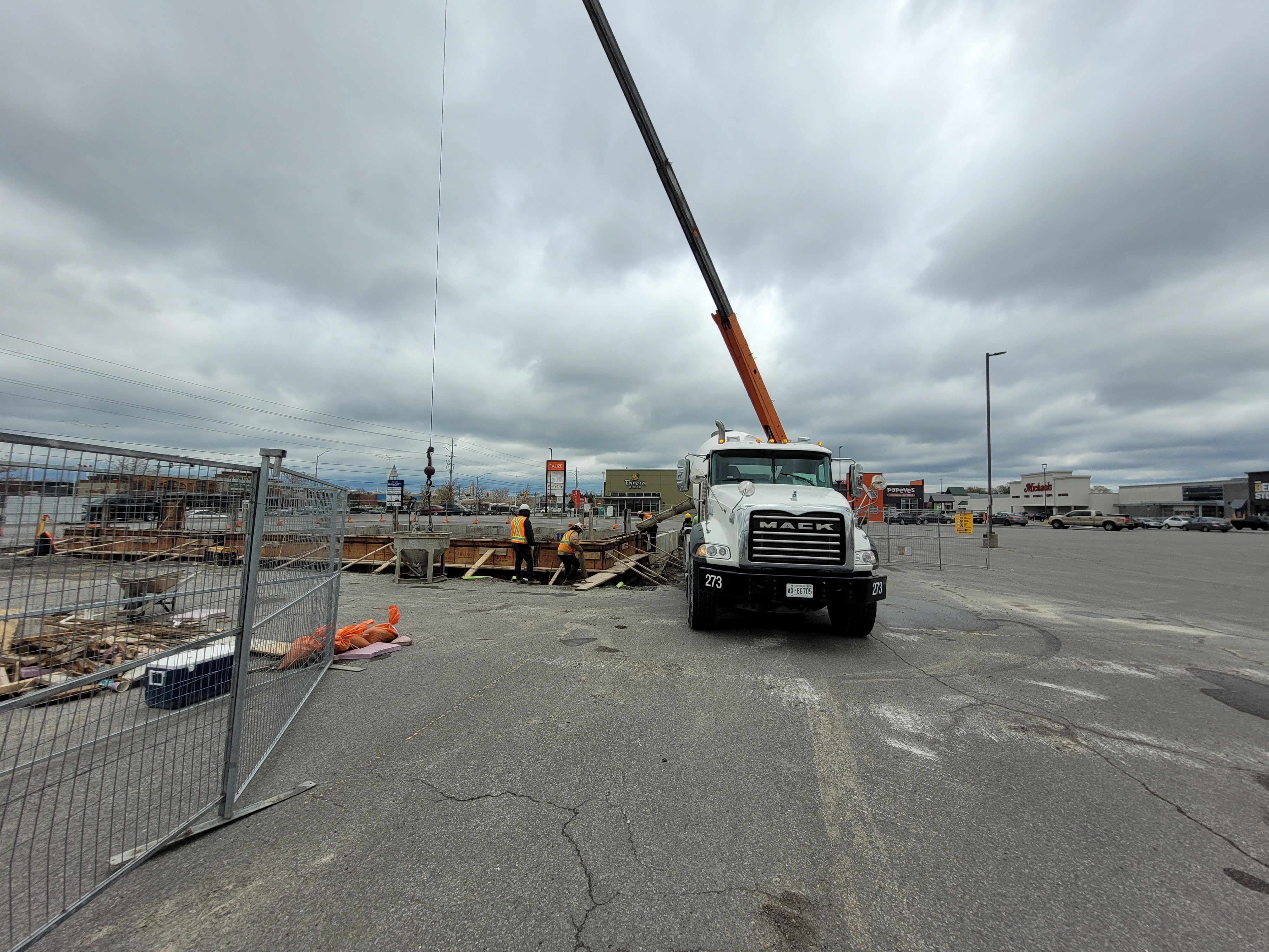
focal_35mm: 13
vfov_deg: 89.9
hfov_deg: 106.2
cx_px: 634
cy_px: 476
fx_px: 477
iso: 40
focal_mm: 1.74
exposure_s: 1/1765
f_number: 2.2
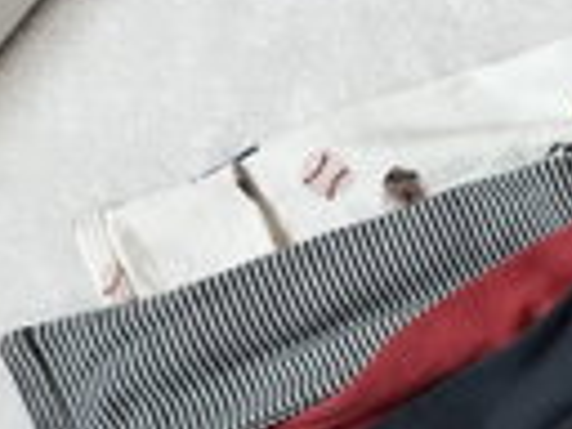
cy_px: 639
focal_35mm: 81
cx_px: 876
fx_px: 1338
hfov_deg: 20.4
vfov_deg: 16.6
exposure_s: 1/47
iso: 500
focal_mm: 5.1
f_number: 1.6
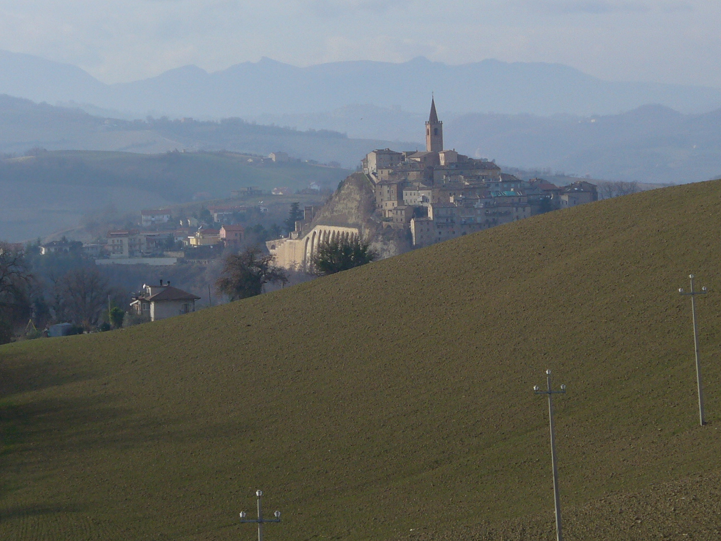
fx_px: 3416
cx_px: 344
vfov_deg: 9.1
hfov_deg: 12.0
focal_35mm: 164
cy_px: 271
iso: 80
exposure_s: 1/1000
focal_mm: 18.3
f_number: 3.6
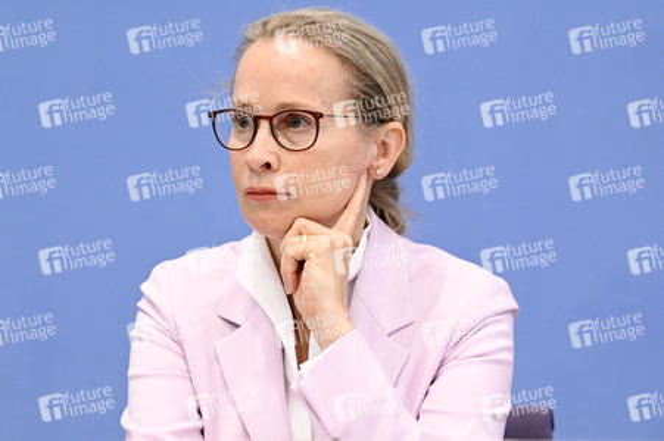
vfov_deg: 10.1
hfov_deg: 15.2
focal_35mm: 135
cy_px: 220
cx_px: 332
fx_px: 2488
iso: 4000
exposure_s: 1/500
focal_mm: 135
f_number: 5.6
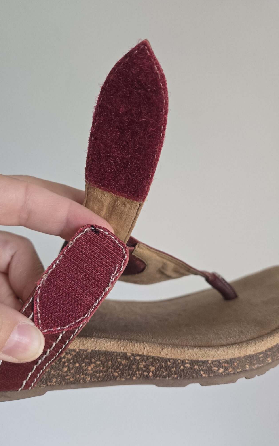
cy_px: 224
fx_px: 304
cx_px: 124
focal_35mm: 25
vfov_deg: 72.5
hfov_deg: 49.2
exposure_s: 1/120
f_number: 1.8
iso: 320
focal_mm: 5.4
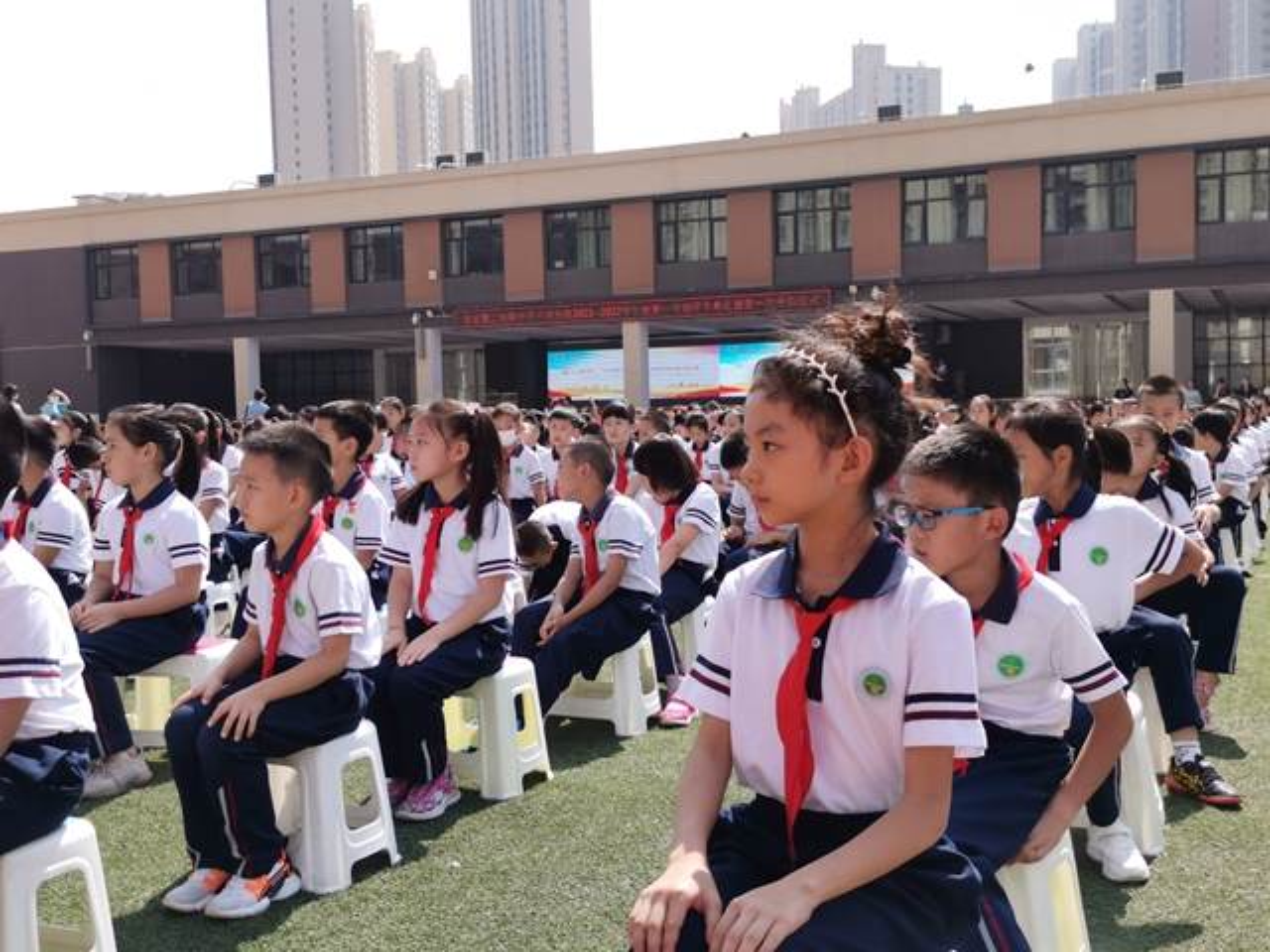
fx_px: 1357
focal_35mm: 37
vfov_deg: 38.7
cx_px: 635
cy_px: 476
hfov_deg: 50.1
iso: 50
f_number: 1.8
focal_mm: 4.75
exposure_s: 1/871
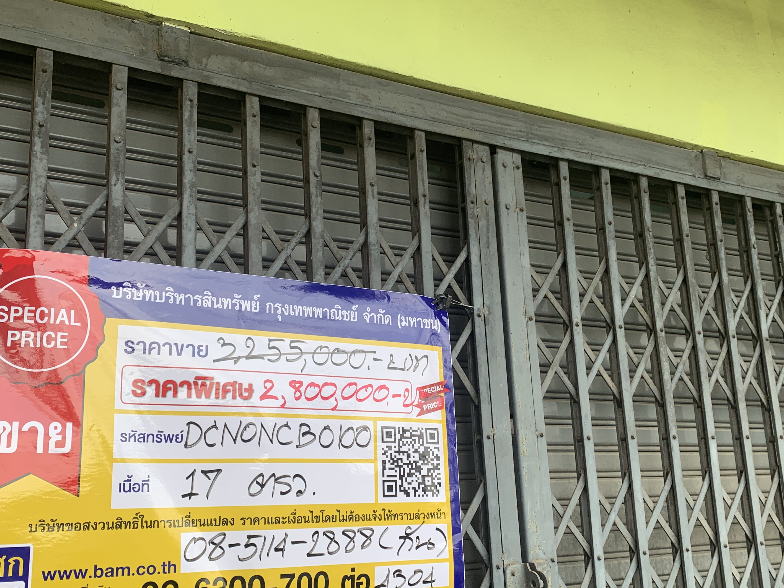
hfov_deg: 50.1
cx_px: 400
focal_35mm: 37
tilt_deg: +11.7
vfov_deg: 38.6
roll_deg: +1.1
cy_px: 329
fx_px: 838
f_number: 1.8
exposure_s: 1/372
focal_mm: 4.25
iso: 25
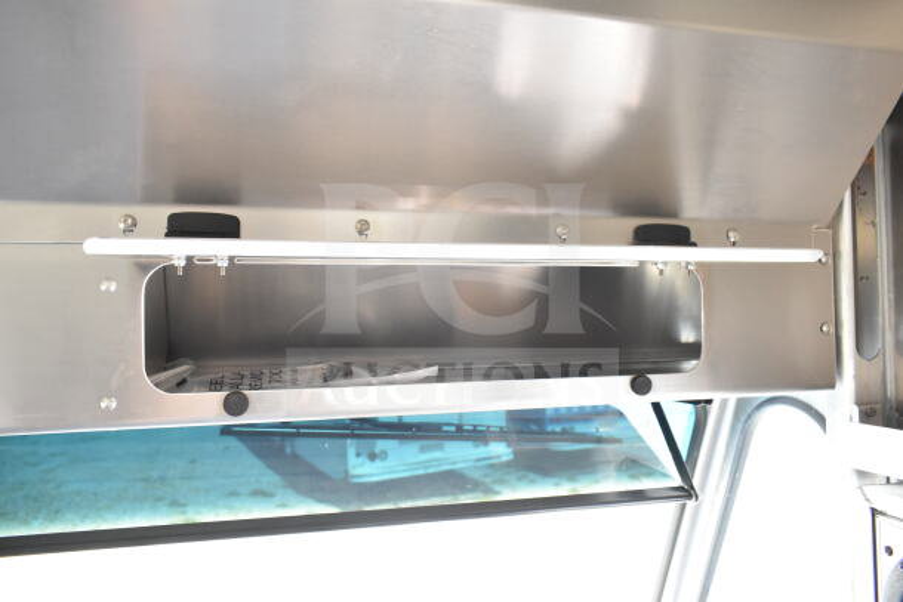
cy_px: 301
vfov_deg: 48.0
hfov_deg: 67.4
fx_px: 677
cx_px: 452
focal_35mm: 27
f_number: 5
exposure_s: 1/100
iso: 1600
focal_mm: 18
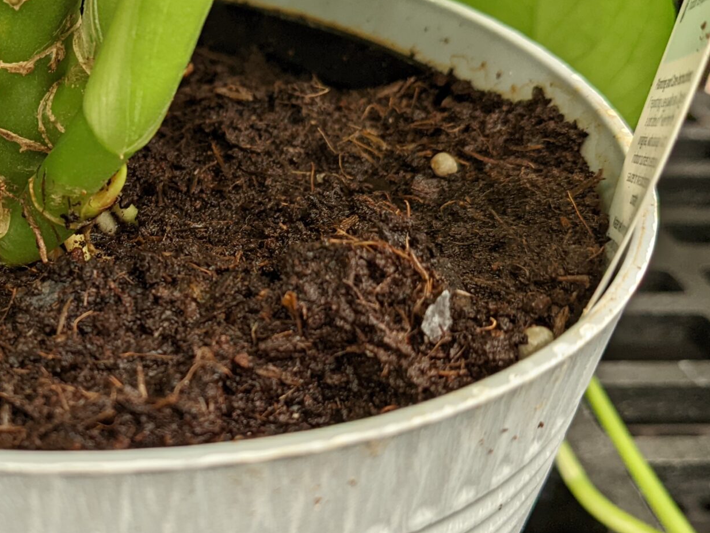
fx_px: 1149
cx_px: 107
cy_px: 227
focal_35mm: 56
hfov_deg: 33.0
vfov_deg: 26.1
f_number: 1.73
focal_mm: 4.38
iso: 145
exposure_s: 1/137
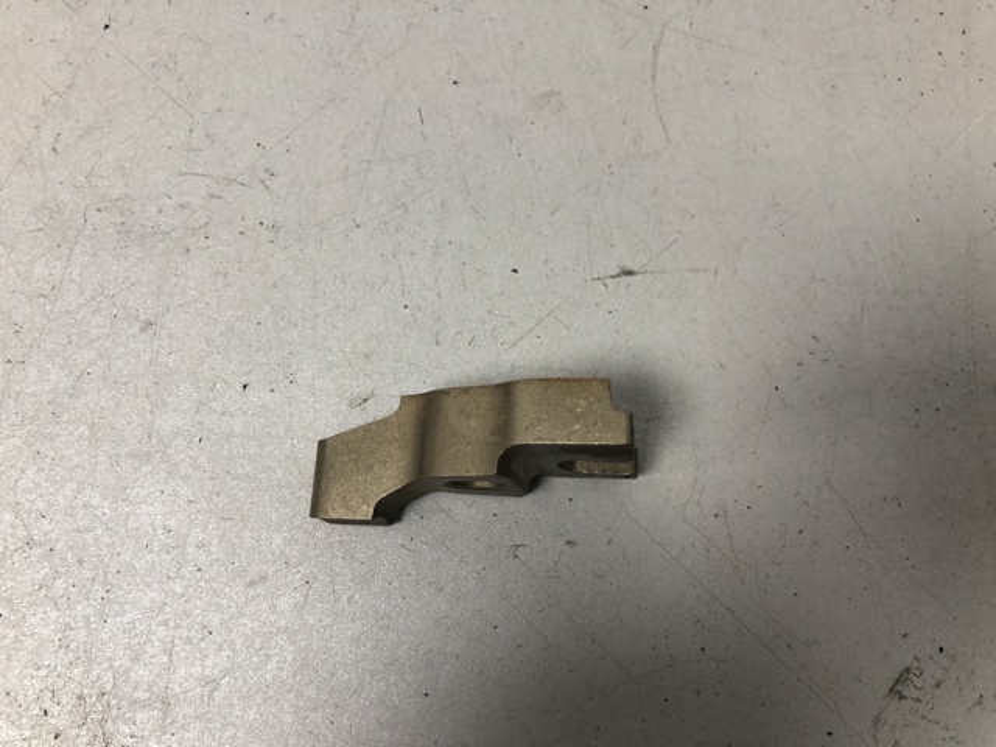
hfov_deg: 63.4
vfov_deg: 49.7
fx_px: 806
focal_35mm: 28
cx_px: 498
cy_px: 374
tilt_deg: -70.1
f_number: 1.8
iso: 32
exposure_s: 1/25
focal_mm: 4
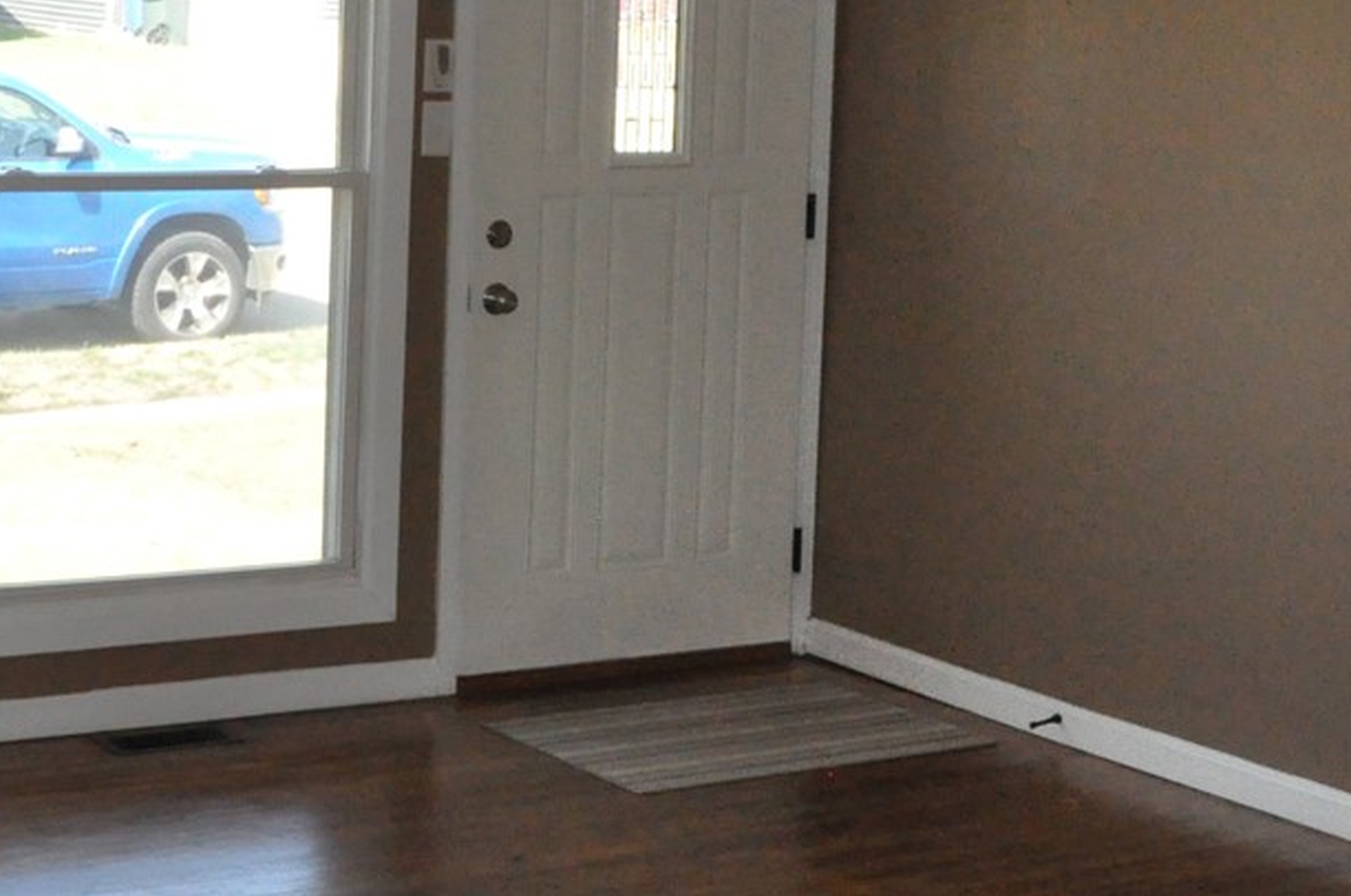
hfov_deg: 26.9
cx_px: 435
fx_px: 2810
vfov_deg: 18.0
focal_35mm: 75
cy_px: 237
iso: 3200
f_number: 14
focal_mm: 18
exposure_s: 1/200
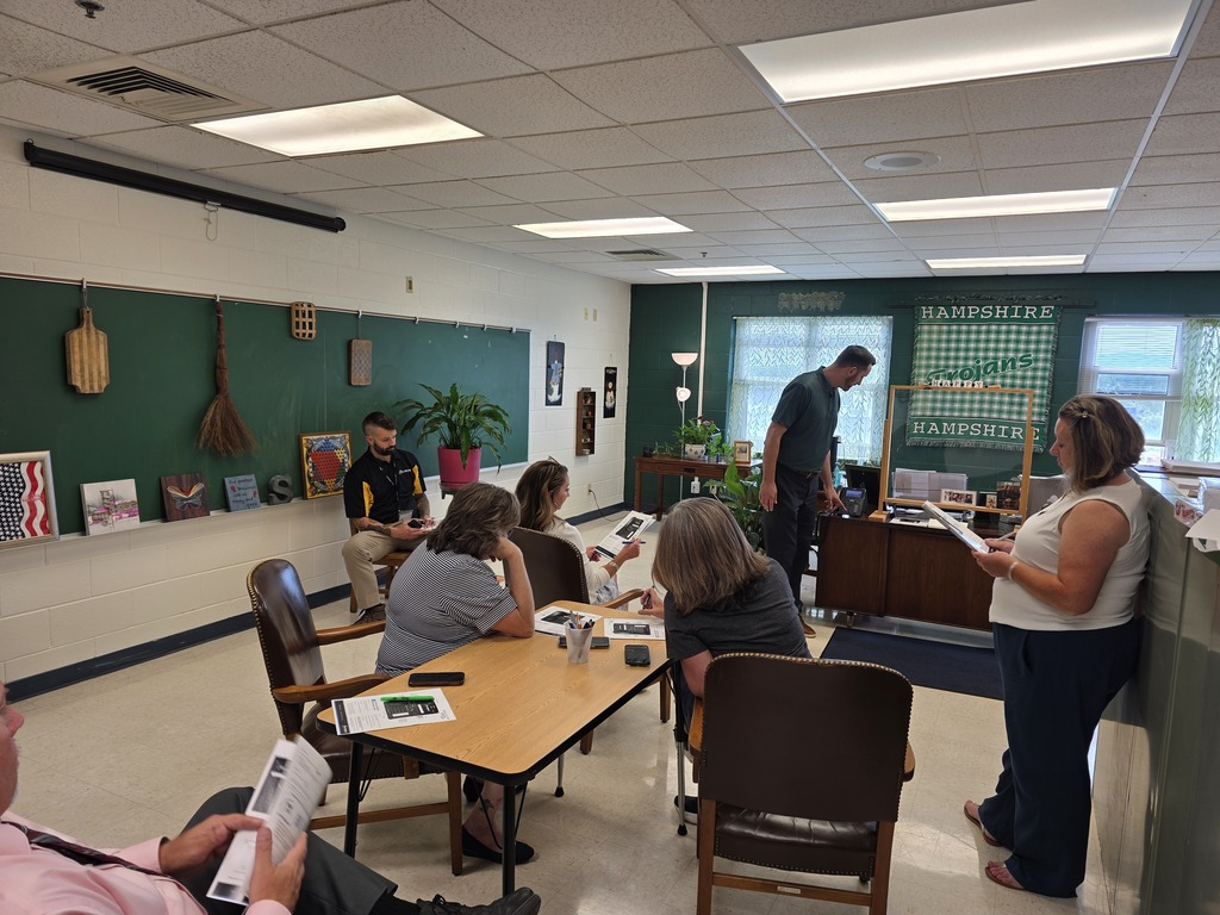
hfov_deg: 73.9
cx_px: 610
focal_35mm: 23
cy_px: 458
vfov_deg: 58.9
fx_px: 811
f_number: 1.7
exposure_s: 1/53
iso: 32
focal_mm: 6.3
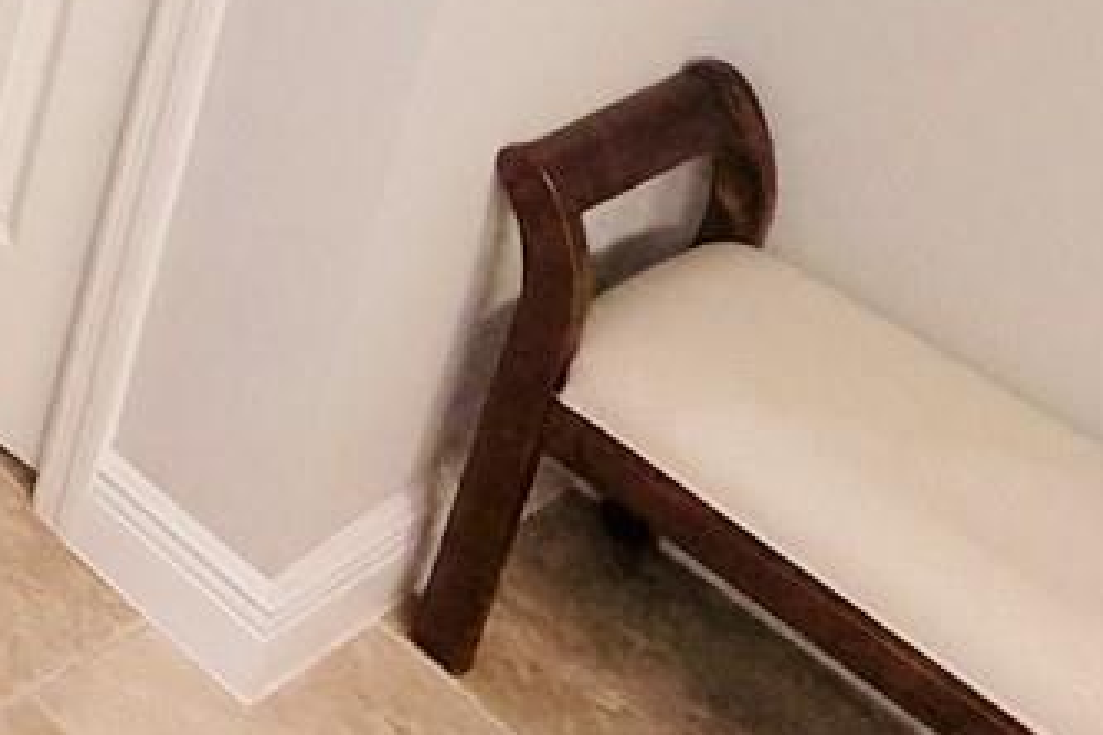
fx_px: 2145
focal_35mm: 70
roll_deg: -4.4
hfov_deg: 19.5
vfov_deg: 14.7
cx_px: -994
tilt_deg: -13.2
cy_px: -867
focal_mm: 2.22
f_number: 2.2
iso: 250
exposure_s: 1/120
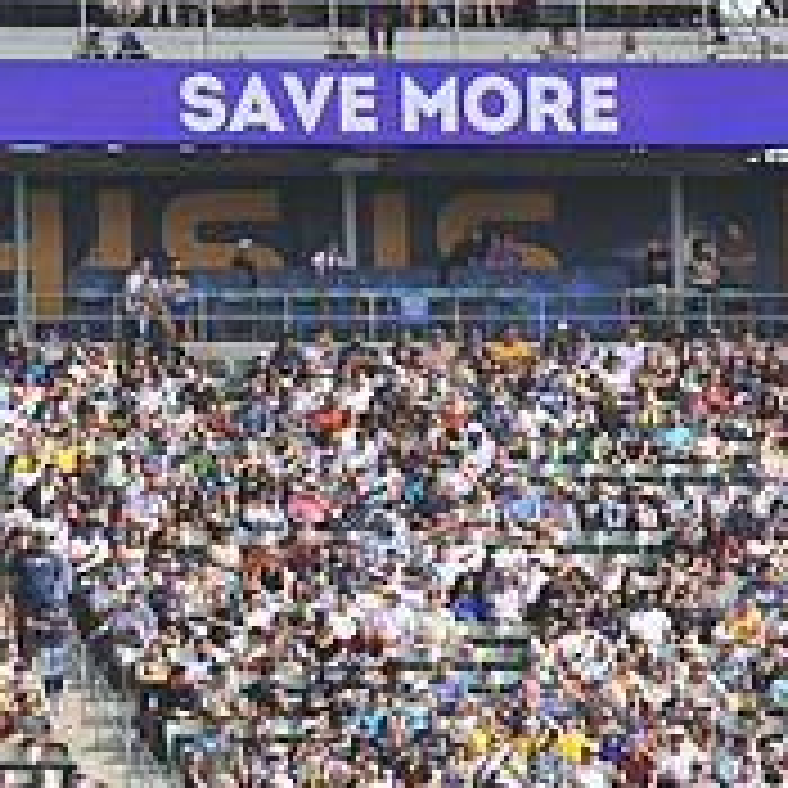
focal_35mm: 309
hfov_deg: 5.6
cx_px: -351
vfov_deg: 5.7
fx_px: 7958
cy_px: 72
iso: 200
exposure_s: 1/320
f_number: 9
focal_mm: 110
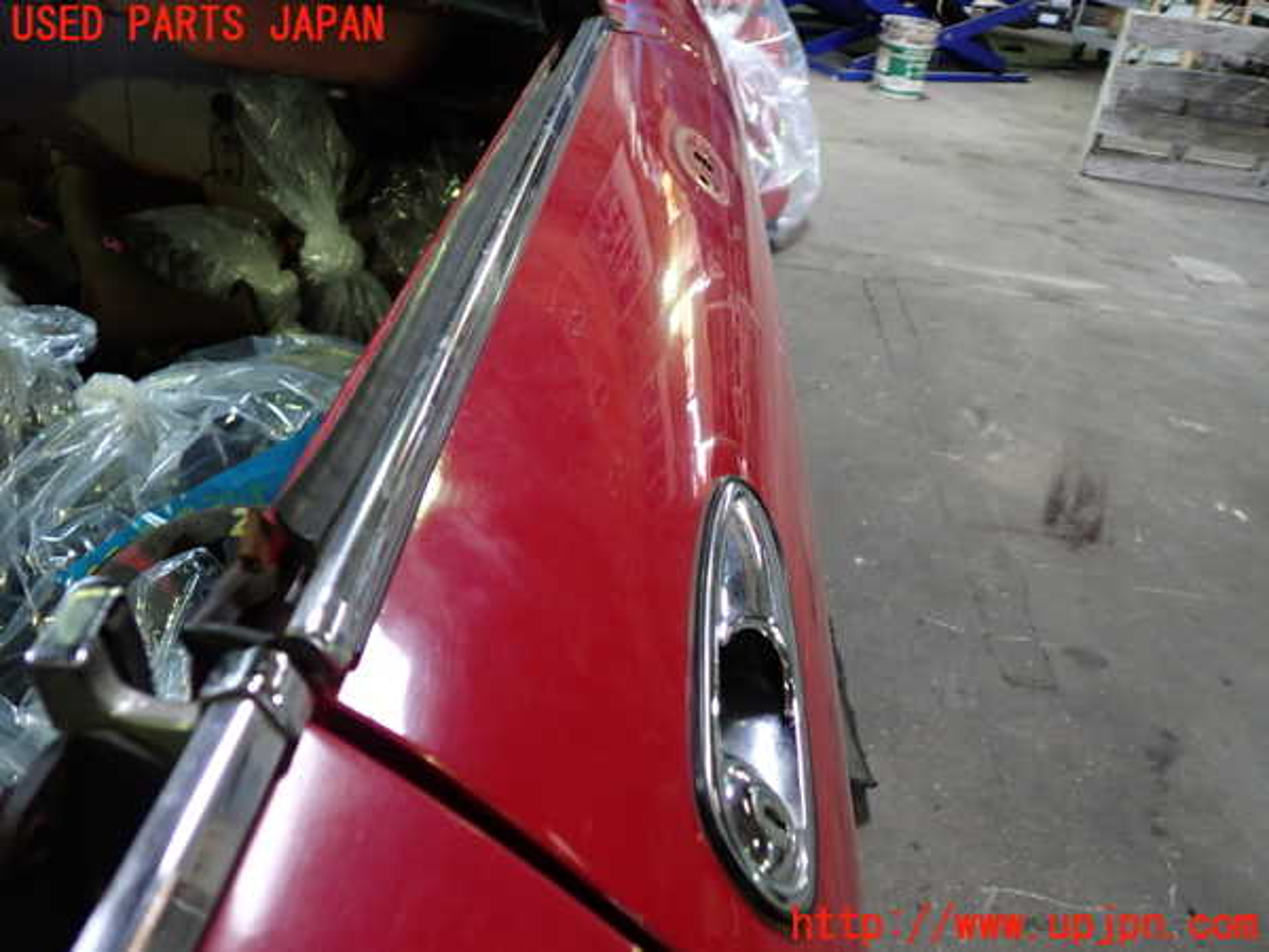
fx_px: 1100
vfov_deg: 46.8
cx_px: 634
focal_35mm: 30
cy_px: 476
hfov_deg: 60.0
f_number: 2.3
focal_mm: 5.4
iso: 250
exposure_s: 1/30
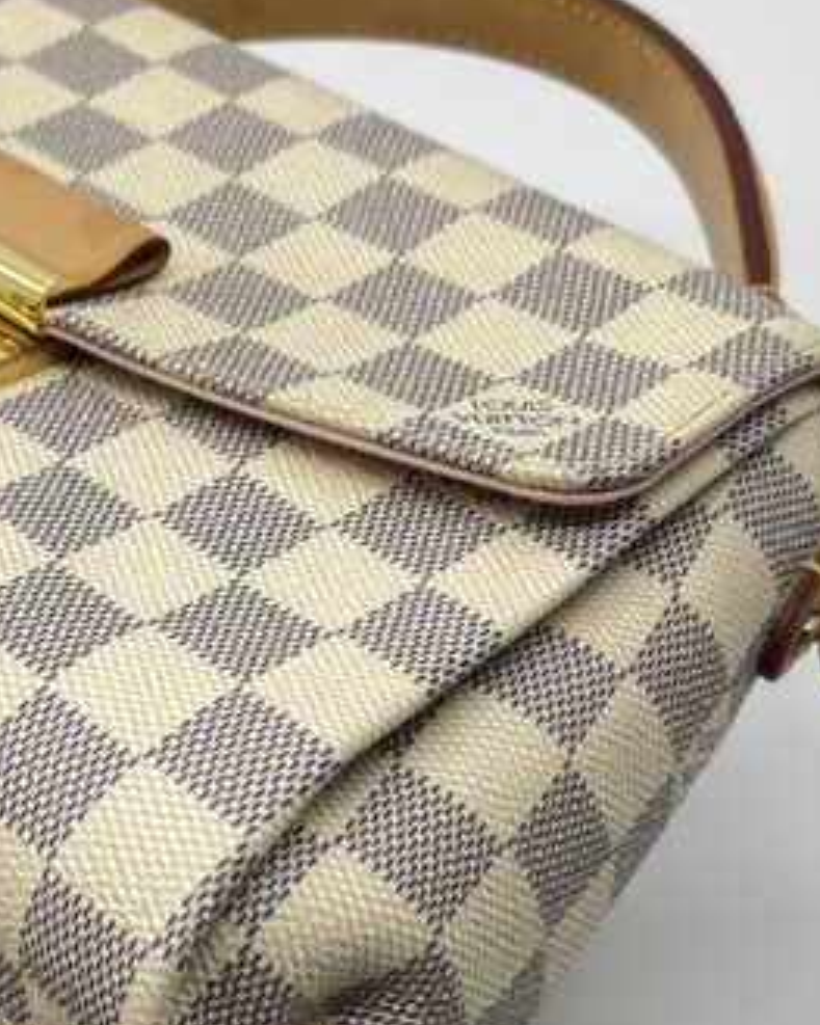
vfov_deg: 24.0
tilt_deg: -44.9
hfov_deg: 19.1
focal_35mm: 79
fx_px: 2398
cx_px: 115
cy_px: 673
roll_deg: +6.2
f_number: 1.5
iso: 32
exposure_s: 1/140
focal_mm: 5.7
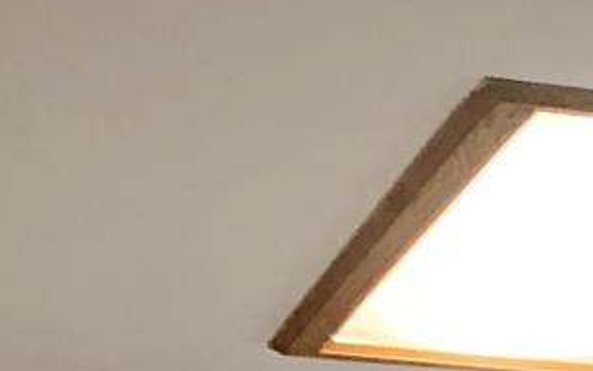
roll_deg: +0.0
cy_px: 1215
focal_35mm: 184
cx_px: 1758
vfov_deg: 6.4
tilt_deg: -5.3
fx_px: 2974
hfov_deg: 9.2
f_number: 1.8
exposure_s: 1/60
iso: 250
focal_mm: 4.25
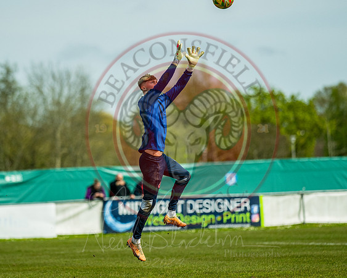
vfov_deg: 6.8
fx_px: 2337
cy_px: 139
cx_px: 139
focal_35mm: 228
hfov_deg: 8.5
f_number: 1.8
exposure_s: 1/32000
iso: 400
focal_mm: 135
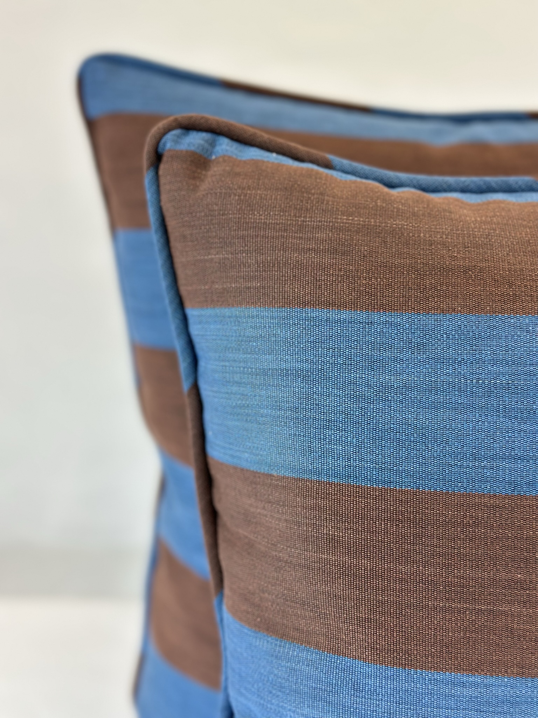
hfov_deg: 30.3
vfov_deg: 39.7
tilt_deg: -14.8
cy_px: 359
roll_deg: -0.9
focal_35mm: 48
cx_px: 269
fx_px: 995
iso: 160
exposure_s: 1/120
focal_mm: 6.86
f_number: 1.78
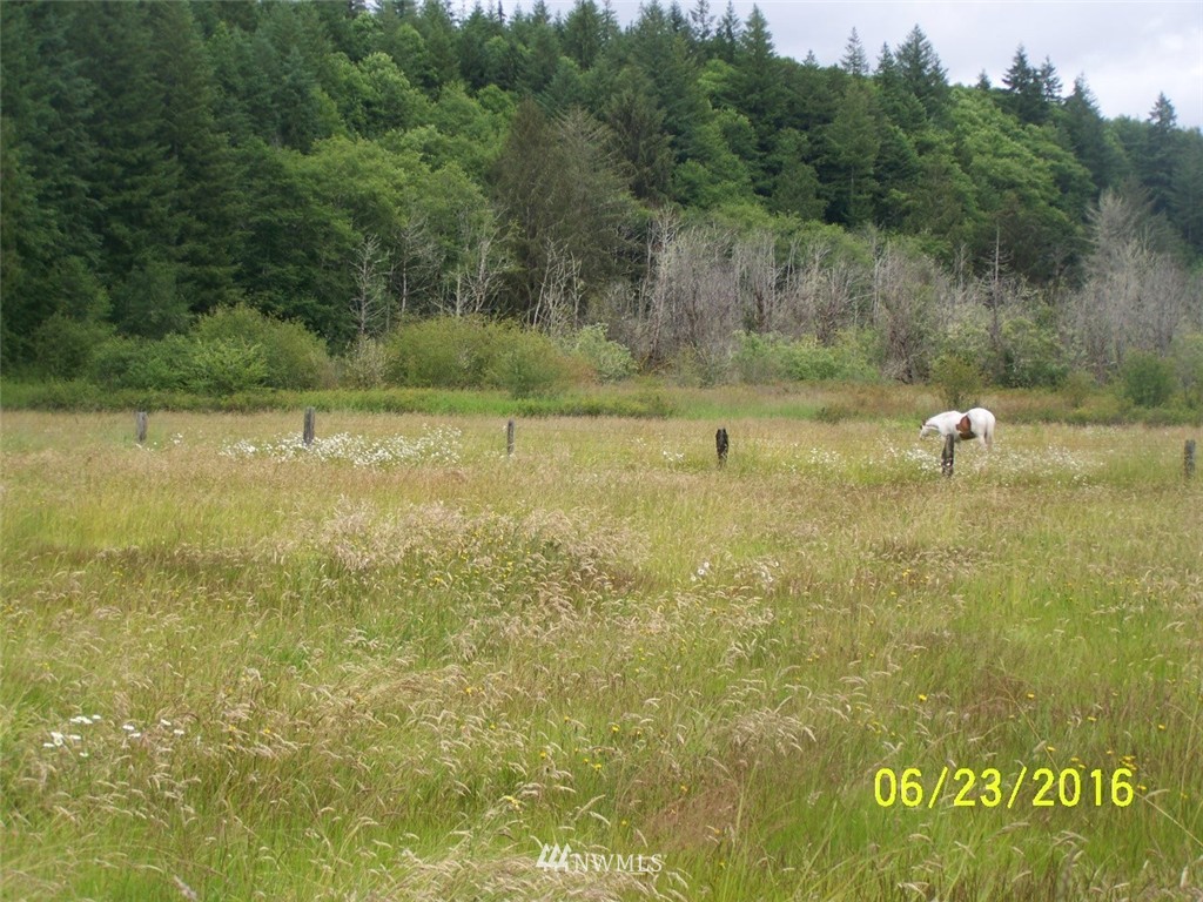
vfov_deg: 21.0
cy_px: 451
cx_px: 602
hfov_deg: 27.8
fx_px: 2433
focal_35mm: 70
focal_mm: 11.6
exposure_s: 1/320
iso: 64
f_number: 3.2
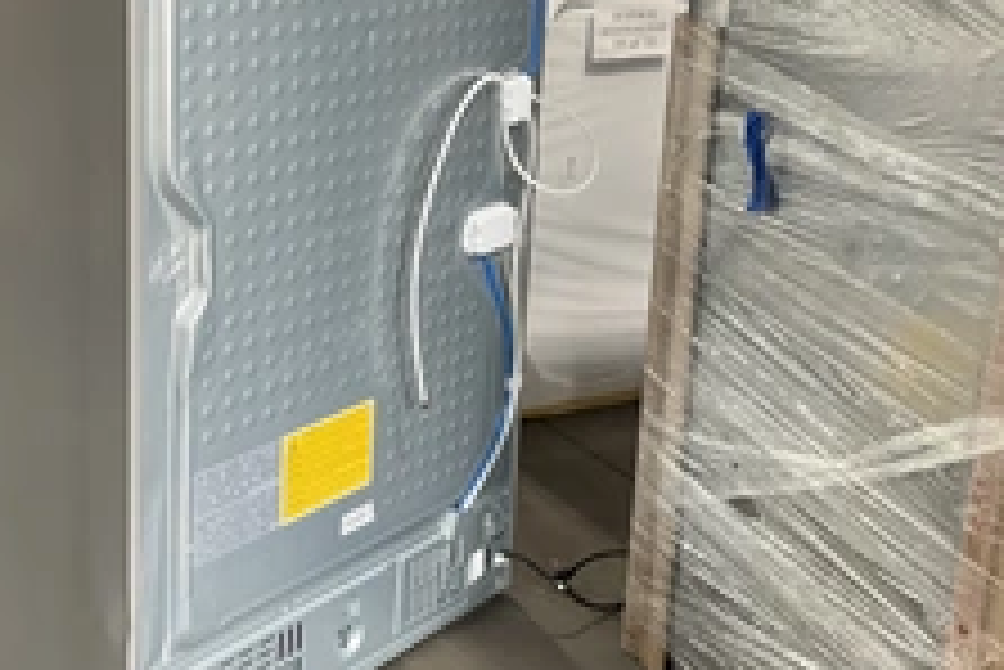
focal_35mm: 54
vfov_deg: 24.7
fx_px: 1507
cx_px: 234
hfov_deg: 35.9
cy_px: 148
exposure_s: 1/60
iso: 100
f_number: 1.8
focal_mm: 3
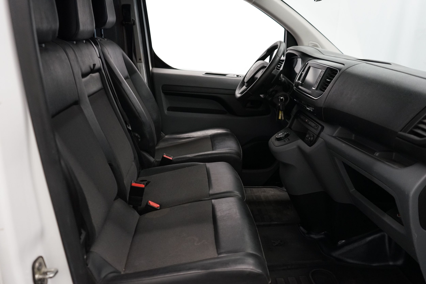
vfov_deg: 45.0
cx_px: 213
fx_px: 343
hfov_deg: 63.7
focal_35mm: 29
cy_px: 142
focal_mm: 29
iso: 2500
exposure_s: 1/160
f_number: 3.5
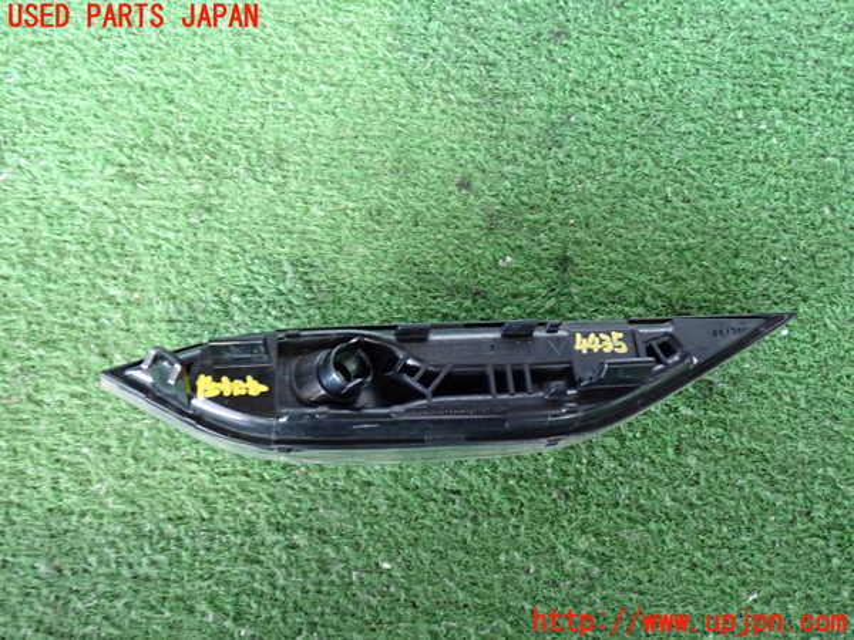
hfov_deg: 60.0
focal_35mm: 30
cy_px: 320
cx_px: 427
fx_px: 740
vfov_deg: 46.8
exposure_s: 1/30
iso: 800
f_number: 2.3
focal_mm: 5.4
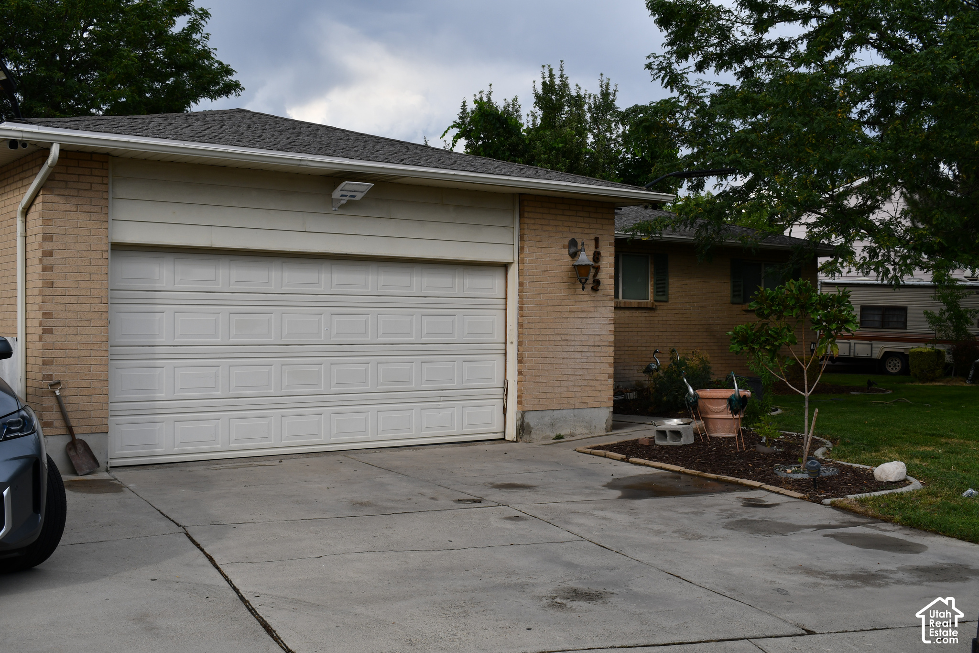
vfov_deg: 33.4
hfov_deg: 48.5
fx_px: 1088
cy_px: 326
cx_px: 490
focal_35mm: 40
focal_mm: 27
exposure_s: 1/250
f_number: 8
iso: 140
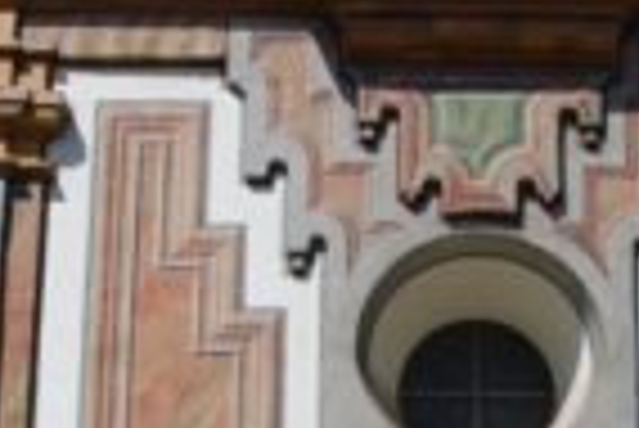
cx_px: 477
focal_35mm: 95
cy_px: 610
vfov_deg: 13.7
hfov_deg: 21.3
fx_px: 1688
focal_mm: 18
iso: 100
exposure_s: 1/320
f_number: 9
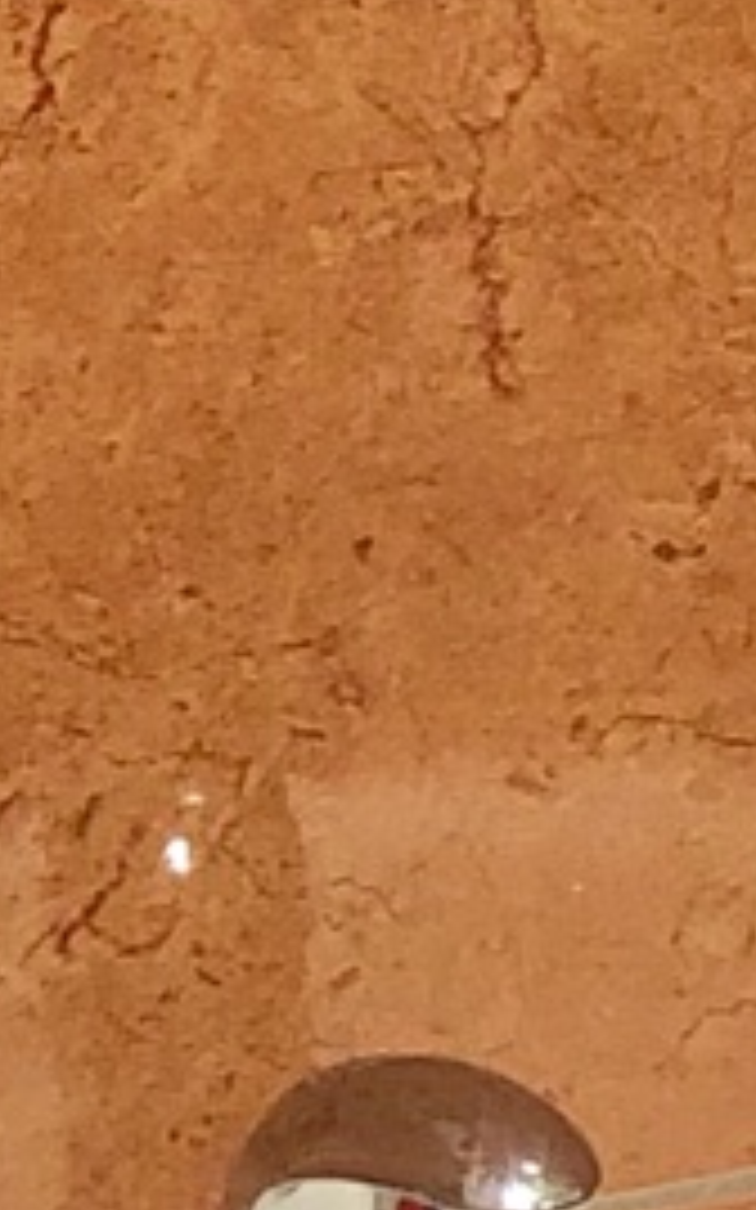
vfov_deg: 9.1
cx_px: 2534
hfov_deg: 5.4
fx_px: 7454
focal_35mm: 226
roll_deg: -1.2
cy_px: -544
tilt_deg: -10.1
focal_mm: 3.99
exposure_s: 1/17
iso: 64
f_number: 1.8
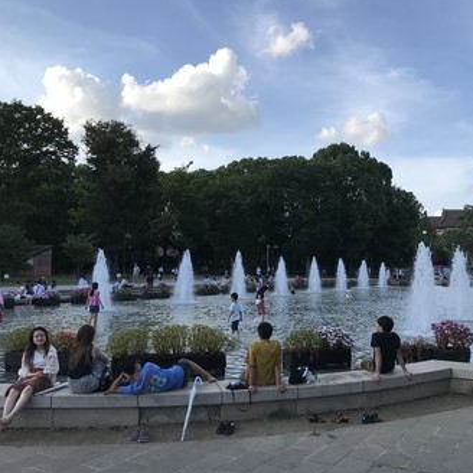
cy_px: 236
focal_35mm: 34
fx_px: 526
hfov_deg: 48.2
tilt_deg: +5.0
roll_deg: -1.0
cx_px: 277
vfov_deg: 48.5
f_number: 1.8
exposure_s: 1/1140
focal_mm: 3.99
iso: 20
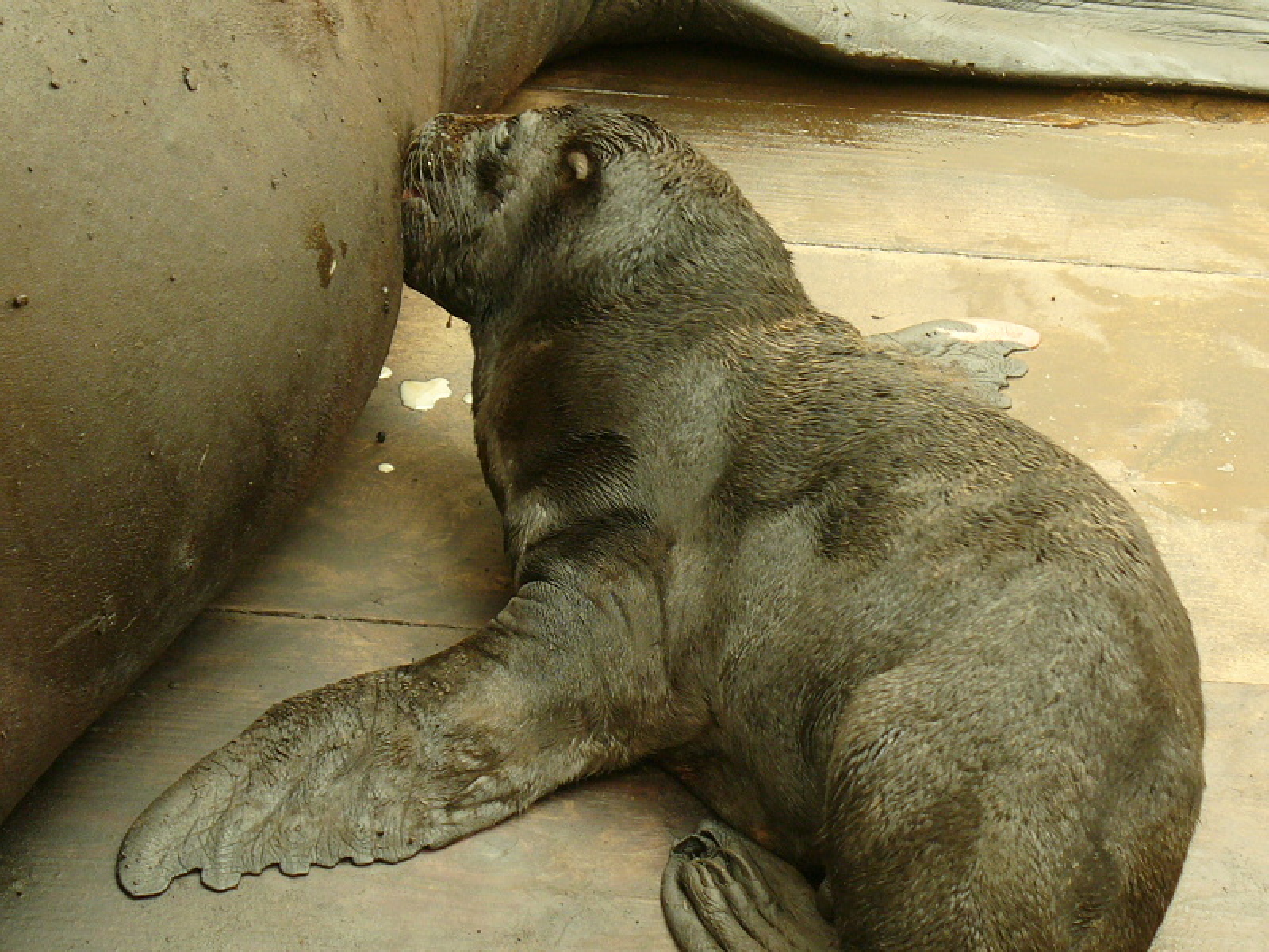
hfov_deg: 14.7
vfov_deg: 11.1
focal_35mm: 134
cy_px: 476
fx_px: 4912
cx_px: 634
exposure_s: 1/40
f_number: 3.5
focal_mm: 16.1
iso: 100
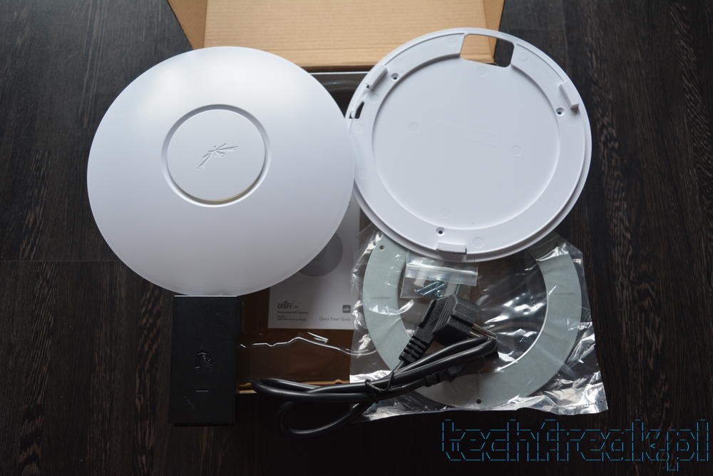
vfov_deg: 40.0
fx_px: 654
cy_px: 238
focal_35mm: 33
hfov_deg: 57.2
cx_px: 356
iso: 400
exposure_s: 1/80
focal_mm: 22
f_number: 4.5
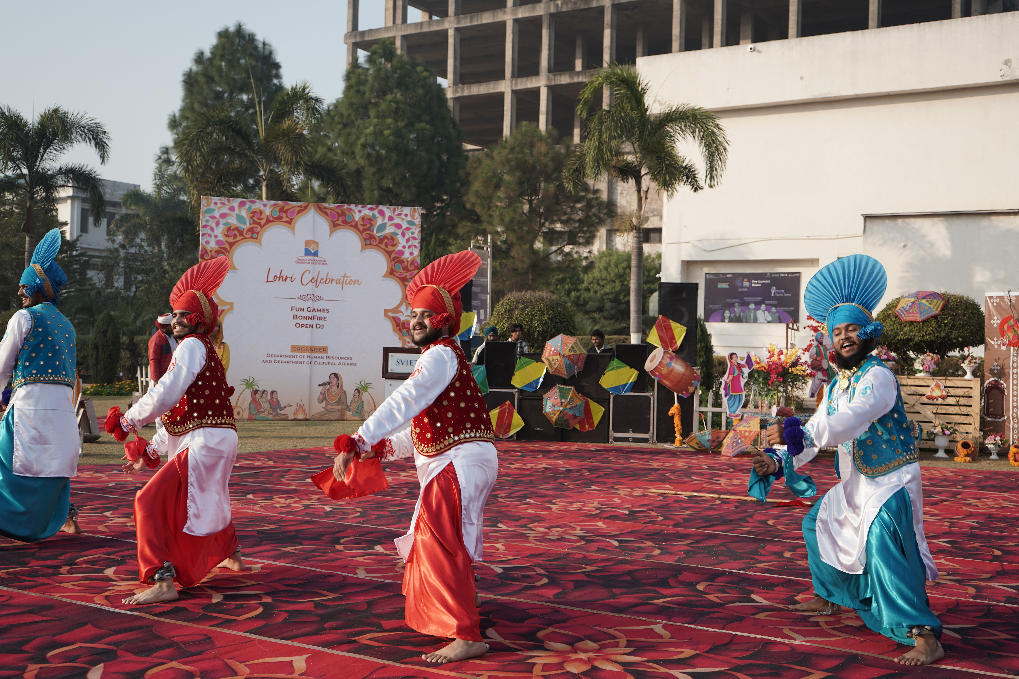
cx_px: 510
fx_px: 1160
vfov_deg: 32.6
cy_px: 340
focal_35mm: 41
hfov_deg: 47.4
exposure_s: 1/320
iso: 125
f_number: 5.6
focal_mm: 41
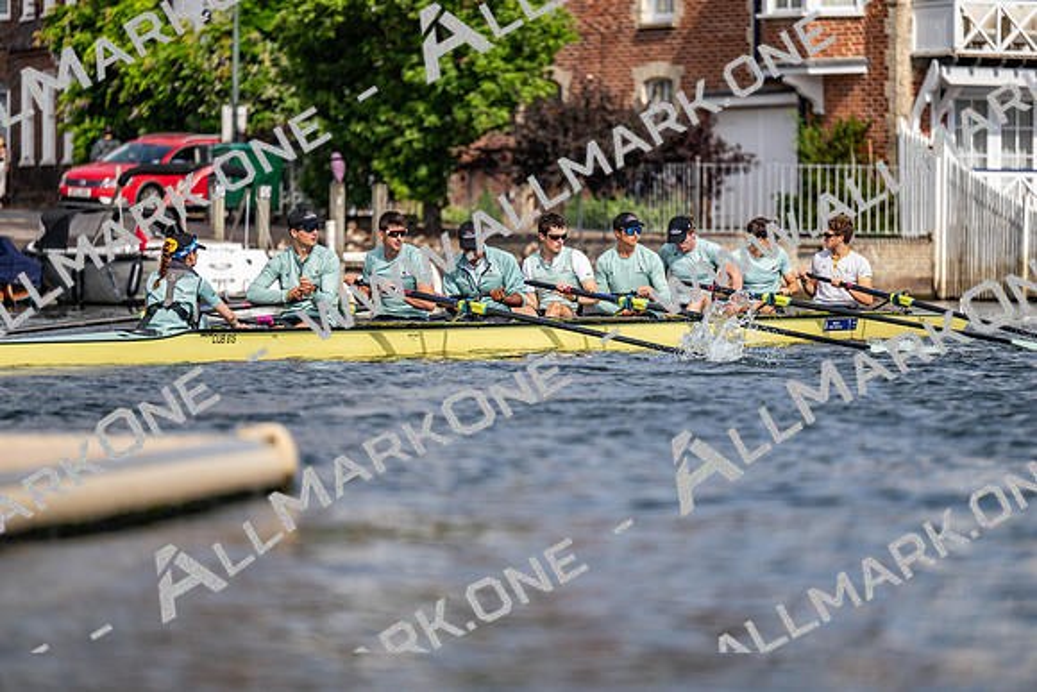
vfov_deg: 6.9
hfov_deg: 10.3
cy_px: 346
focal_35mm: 200
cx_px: 518
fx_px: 5762
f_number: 2.8
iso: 100
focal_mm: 200
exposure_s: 1/2000
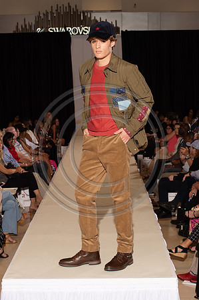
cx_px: 100
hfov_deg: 19.4
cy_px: 150
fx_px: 582
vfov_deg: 28.9
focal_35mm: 70
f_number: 9
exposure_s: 1/250
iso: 800
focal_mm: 70
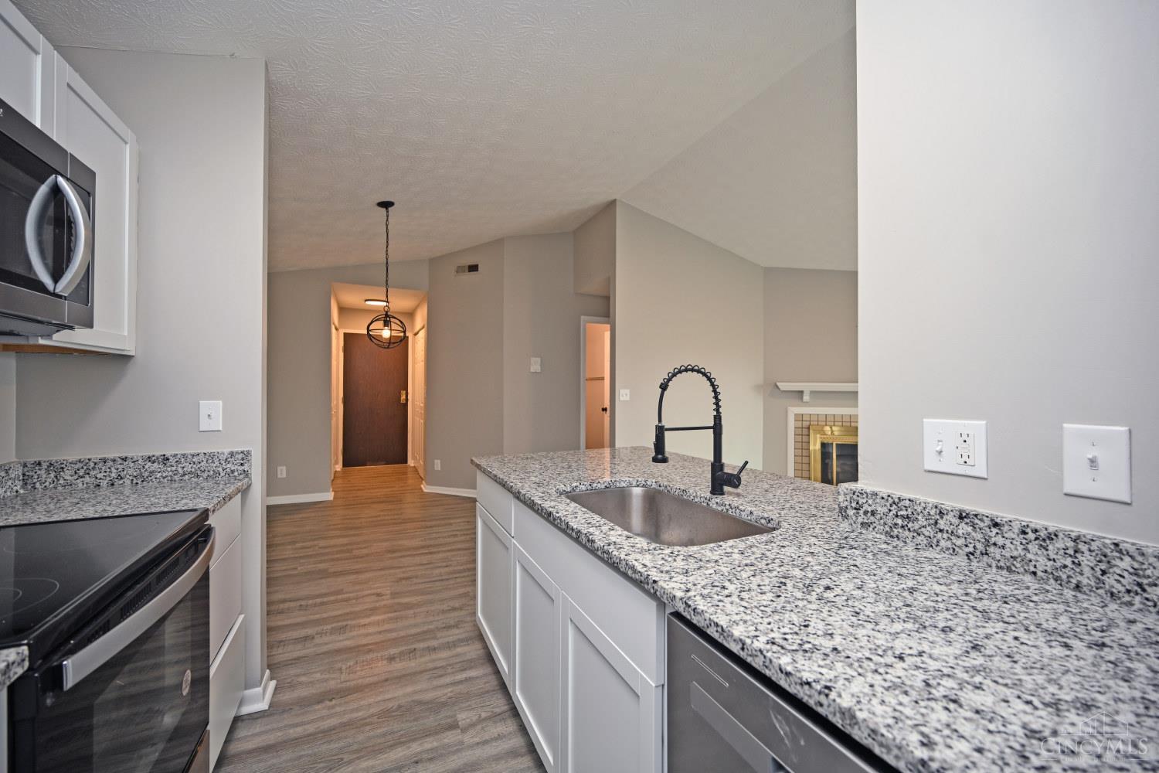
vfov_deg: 81.2
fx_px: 451
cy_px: 386
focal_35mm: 14
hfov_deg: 104.3
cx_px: 580
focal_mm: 14
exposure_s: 1/60
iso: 280
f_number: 4
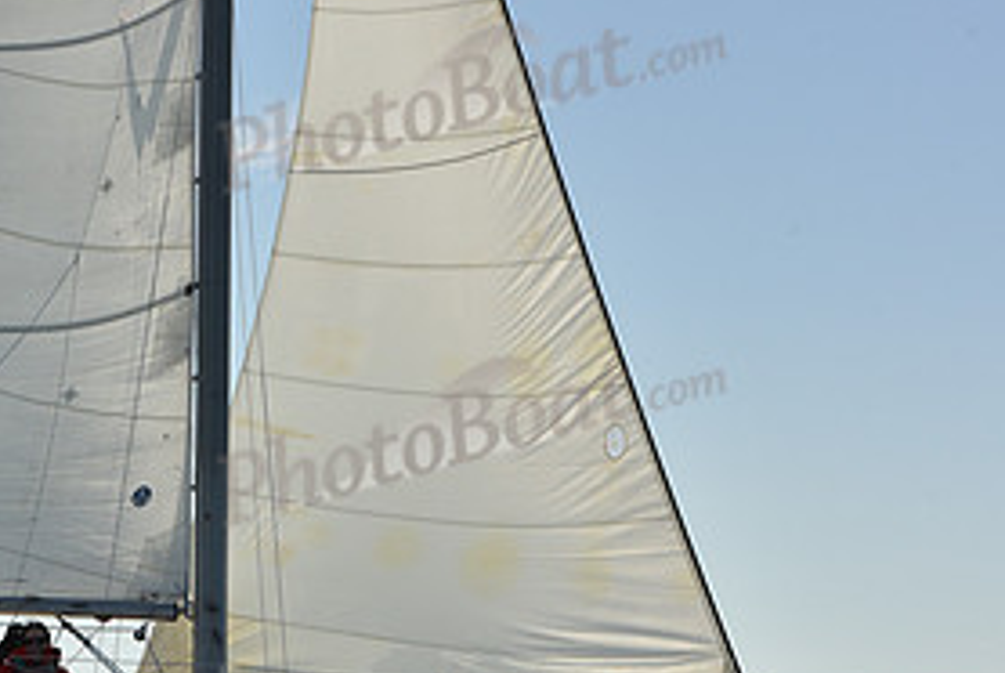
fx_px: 4080
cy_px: 671
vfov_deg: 9.4
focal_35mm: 146
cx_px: 33
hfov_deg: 13.9
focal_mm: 70
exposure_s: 1/800
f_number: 11
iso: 320
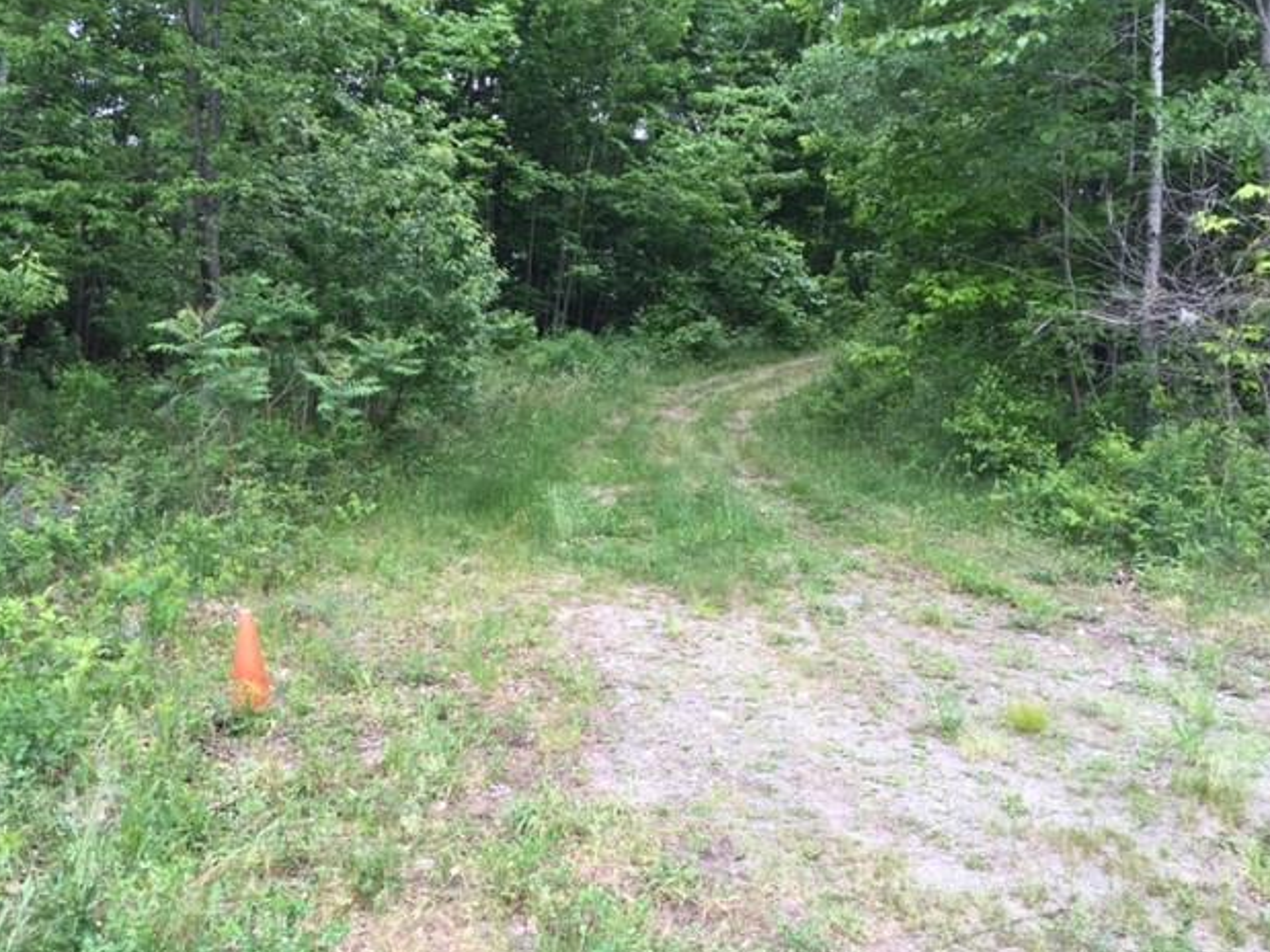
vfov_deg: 46.8
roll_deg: -2.7
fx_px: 1100
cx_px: 646
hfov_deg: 60.0
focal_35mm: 30
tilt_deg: -5.1
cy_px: 474
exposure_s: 1/120
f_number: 2.2
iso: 40
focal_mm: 4.15
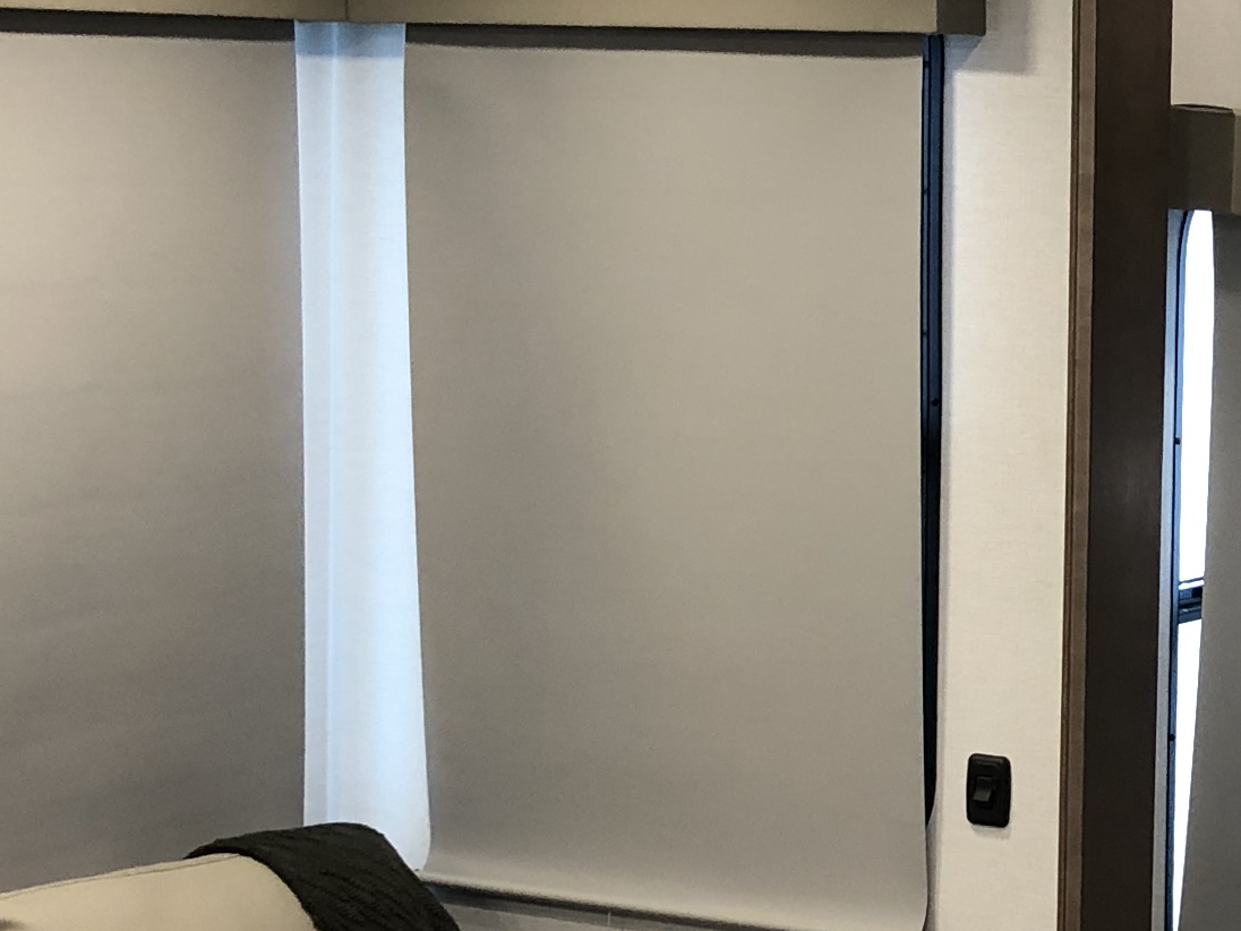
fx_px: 3693
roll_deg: -0.5
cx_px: 1397
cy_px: 503
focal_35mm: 103
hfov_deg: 18.3
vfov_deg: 14.4
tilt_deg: -9.0
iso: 40
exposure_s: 1/20
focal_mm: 3.99
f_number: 1.8
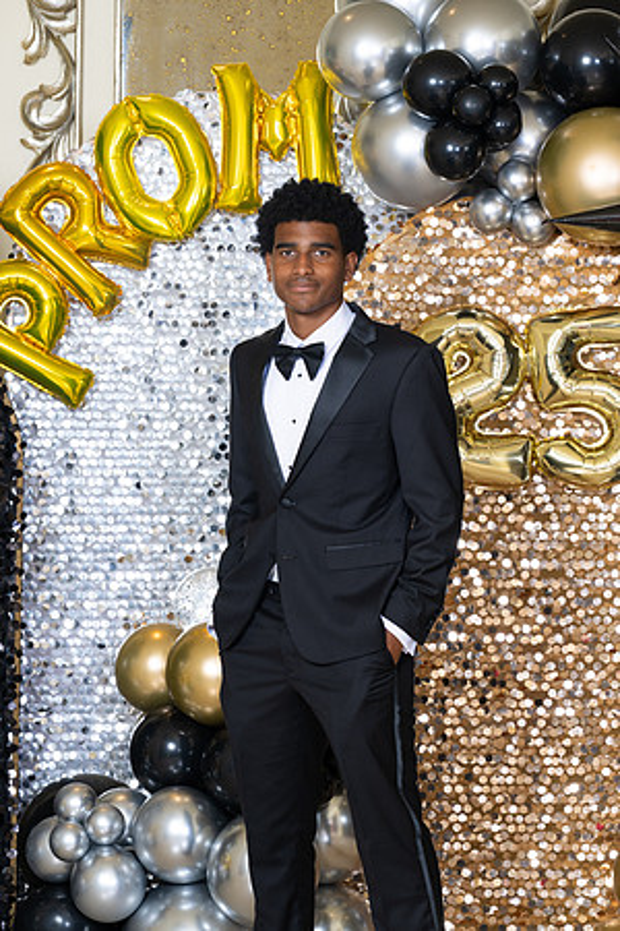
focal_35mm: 160
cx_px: 310
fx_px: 4133
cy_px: 466
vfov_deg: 12.8
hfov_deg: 8.6
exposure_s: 1/100
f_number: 8
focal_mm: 160
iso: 320
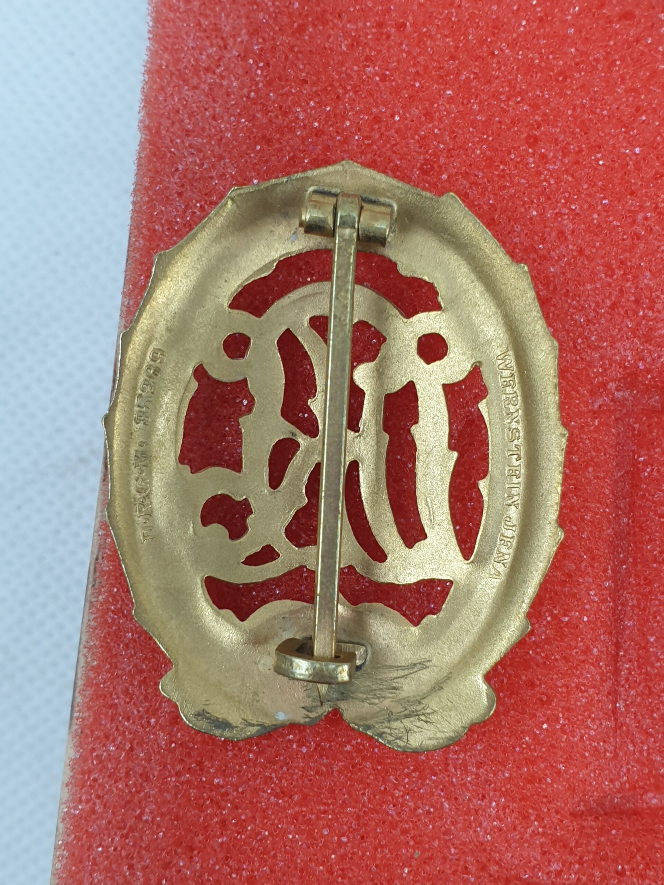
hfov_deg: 53.1
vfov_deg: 67.3
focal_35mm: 26
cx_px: 332
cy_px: 442
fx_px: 665
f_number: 2.4
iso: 64
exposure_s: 1/50
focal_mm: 4.3
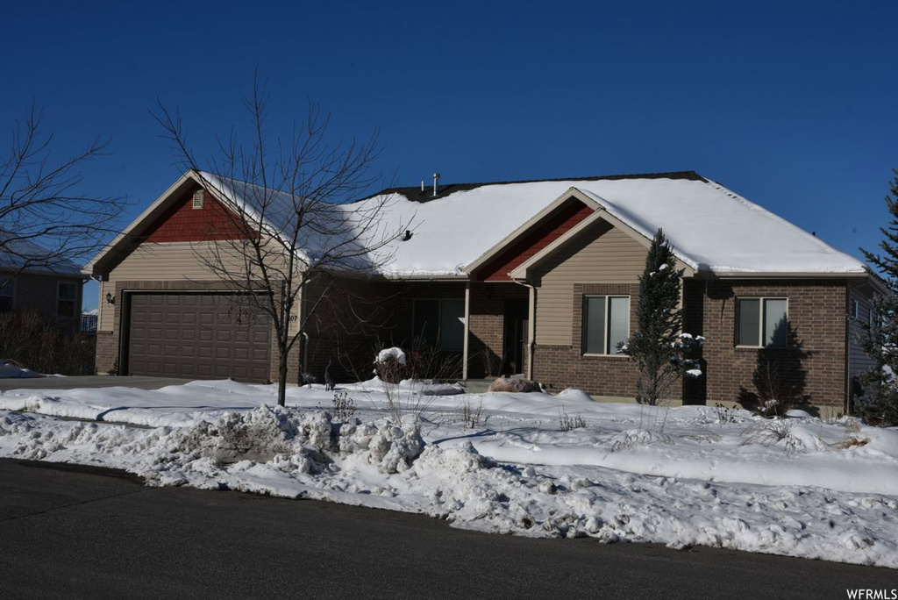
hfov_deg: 50.7
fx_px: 948
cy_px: 300
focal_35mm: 38
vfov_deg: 35.1
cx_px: 449
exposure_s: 1/640
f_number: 13
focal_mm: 38
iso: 200
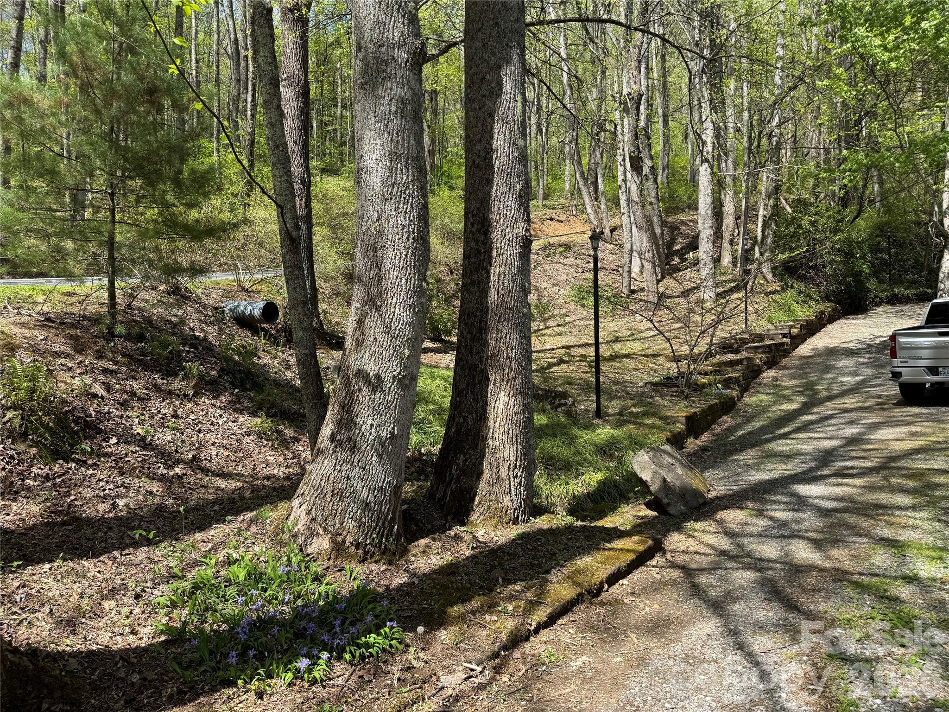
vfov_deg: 56.8
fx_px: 658
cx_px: 474
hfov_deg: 71.6
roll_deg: +2.2
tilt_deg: +0.3
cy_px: 356
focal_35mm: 24
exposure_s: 1/1339
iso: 80
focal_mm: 6.76
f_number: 1.78
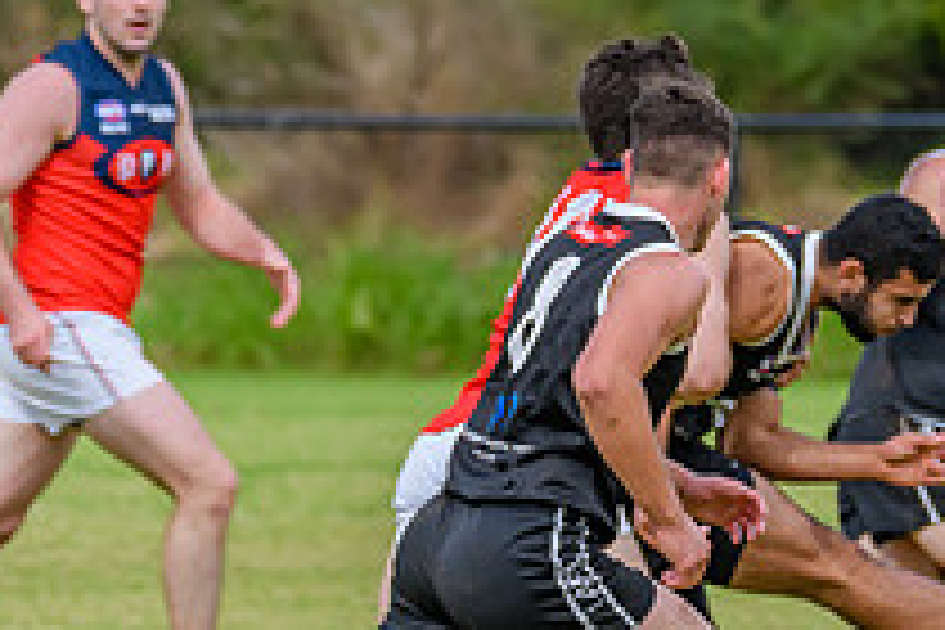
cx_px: 884
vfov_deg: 1.5
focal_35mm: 939
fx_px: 24647
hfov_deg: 2.2
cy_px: 548
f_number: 5.6
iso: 1000
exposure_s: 1/2000
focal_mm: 300
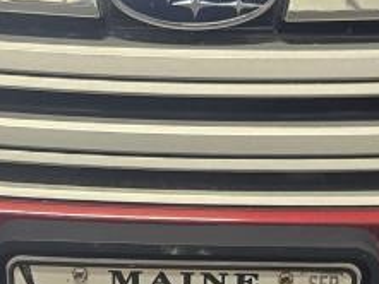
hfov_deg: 14.8
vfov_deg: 10.8
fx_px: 1457
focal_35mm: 133
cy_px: 405
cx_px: 122
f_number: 1.7
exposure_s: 1/120
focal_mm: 6.3
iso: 400
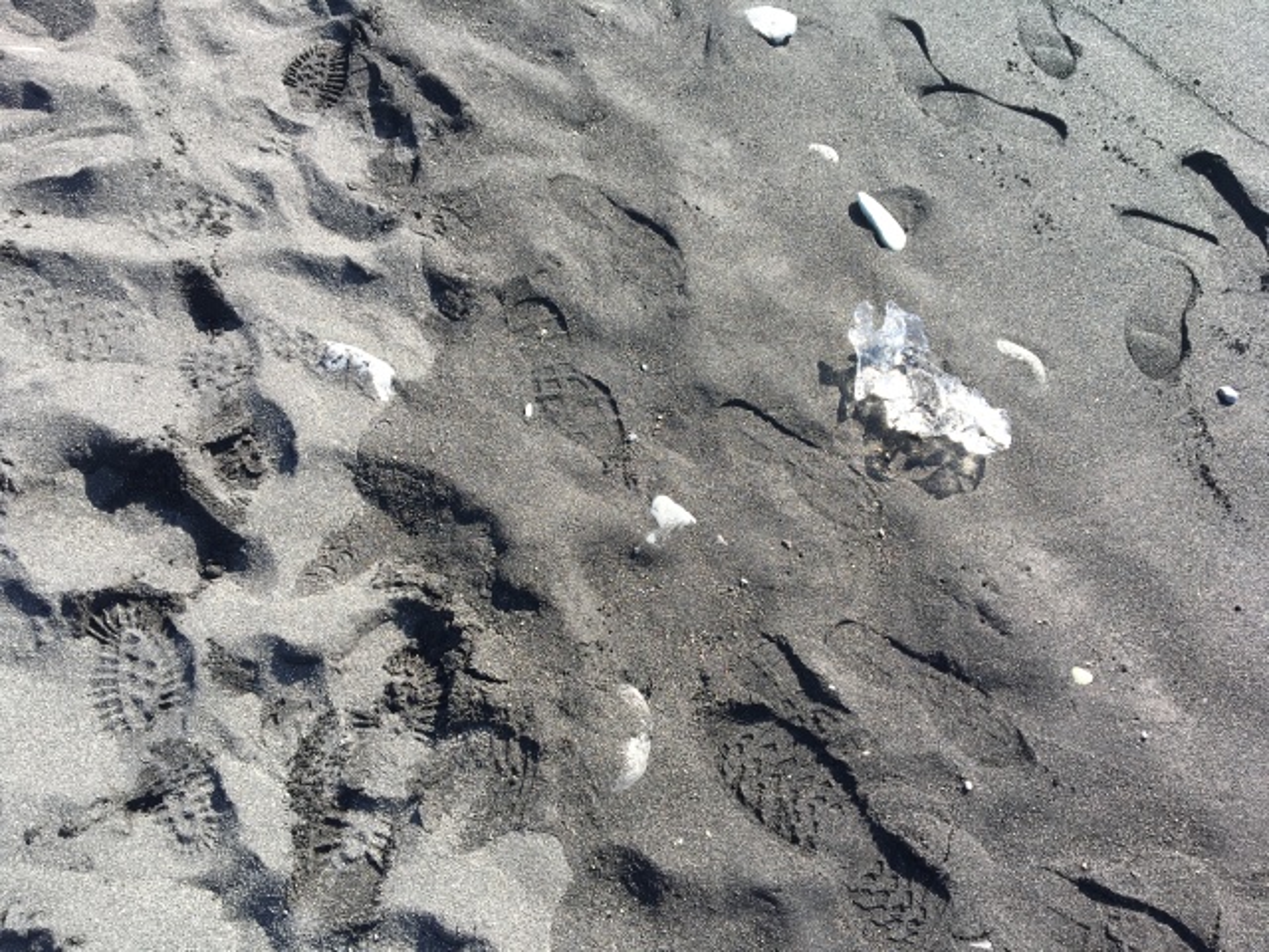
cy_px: 476
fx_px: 1063
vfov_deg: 48.2
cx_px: 634
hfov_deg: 61.7
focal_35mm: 29
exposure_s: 1/305
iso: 25
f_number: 2.2
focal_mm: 4.15
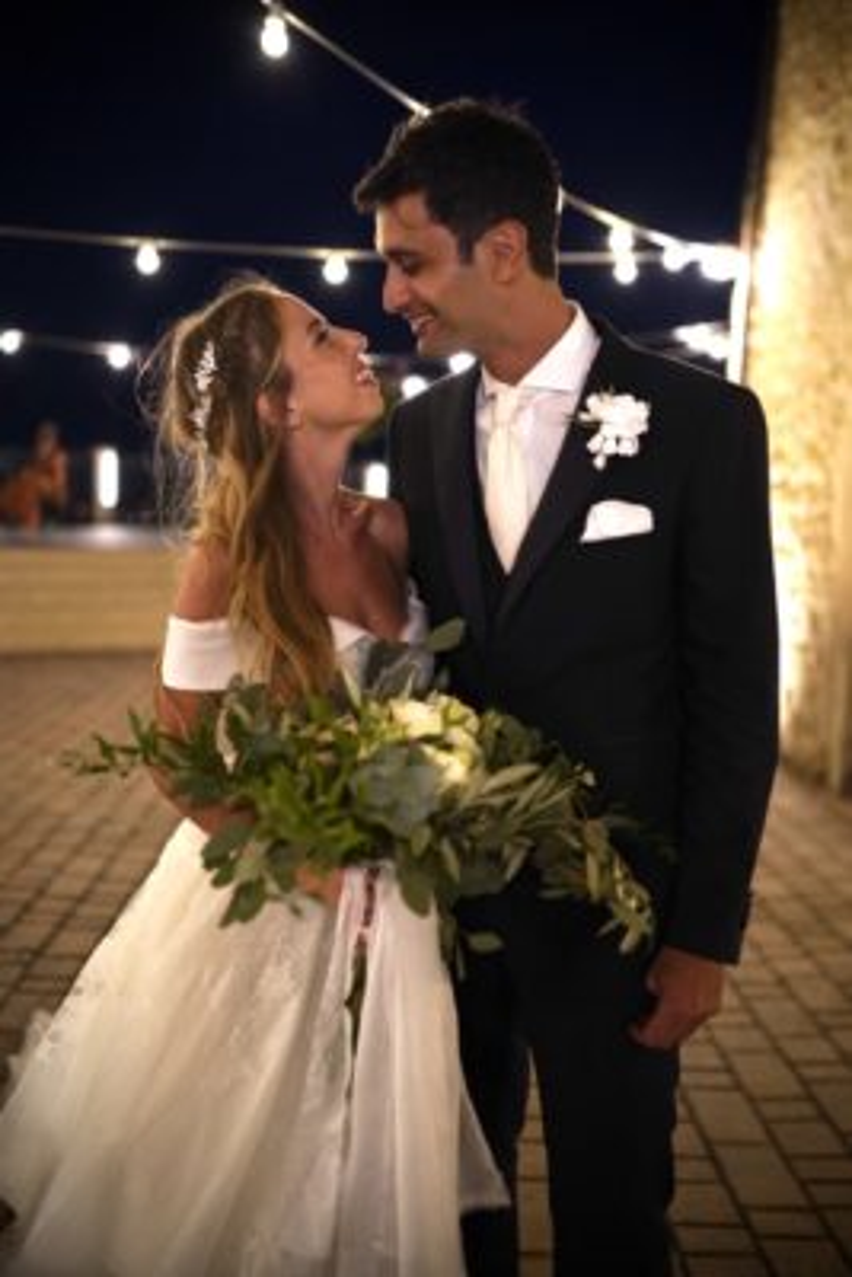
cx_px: 426
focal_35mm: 35
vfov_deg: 54.4
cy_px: 638
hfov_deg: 37.9
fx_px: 1241
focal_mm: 35
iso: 1000
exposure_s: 1/100
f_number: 1.4
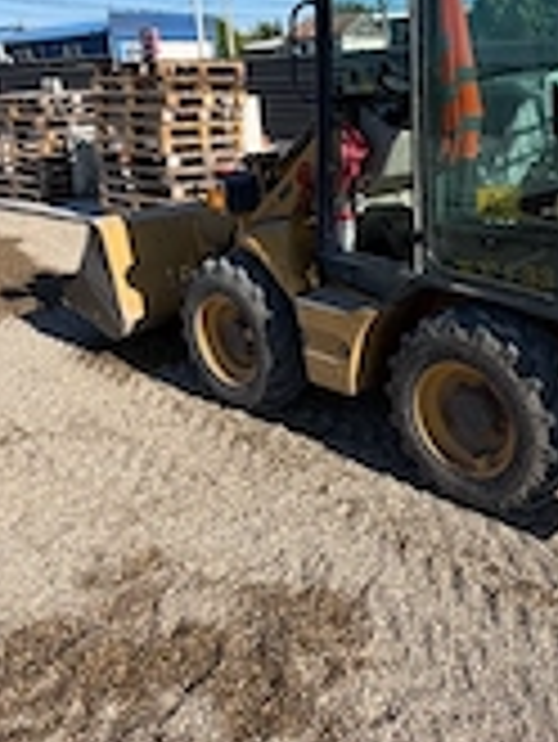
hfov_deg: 40.3
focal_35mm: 34
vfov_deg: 53.2
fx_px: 730
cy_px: 265
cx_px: 441
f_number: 2.2
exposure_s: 1/770
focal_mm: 2.22
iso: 25
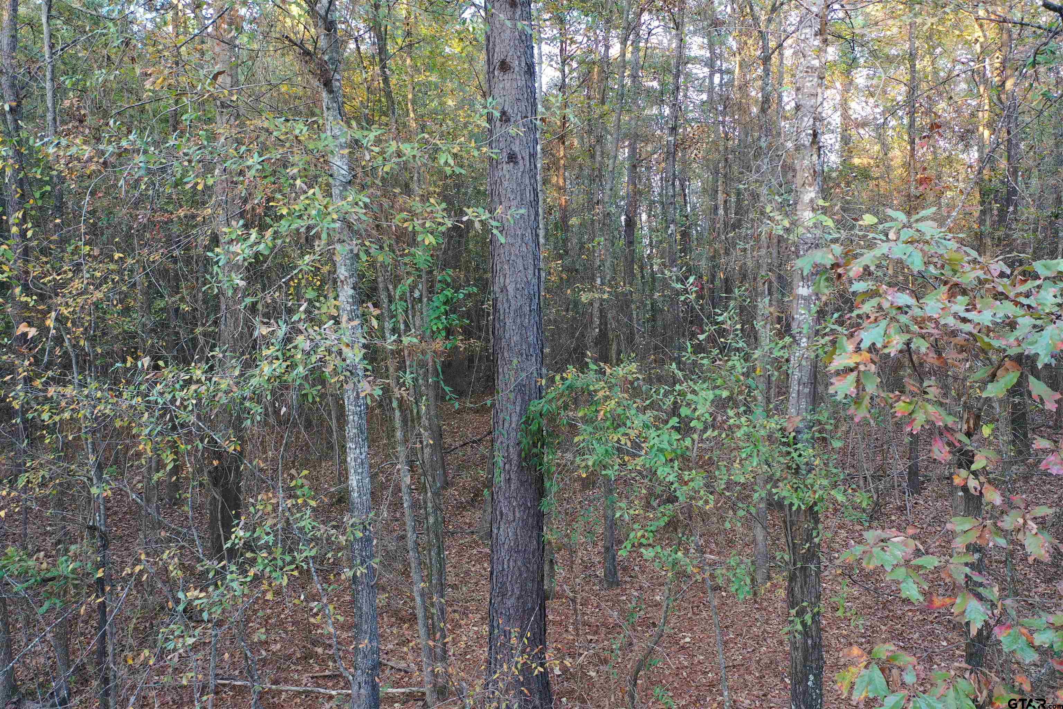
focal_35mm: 28
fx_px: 827
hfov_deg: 65.5
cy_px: 354
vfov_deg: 46.4
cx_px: 532
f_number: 2.8
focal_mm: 10.26
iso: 250
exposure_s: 1/30
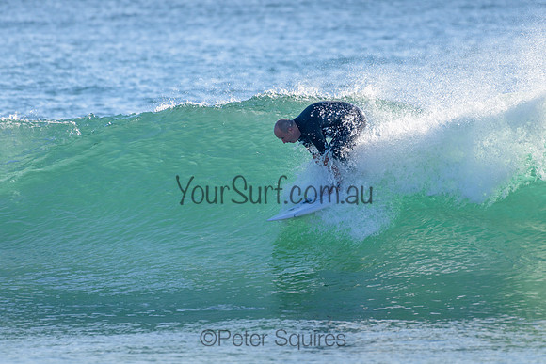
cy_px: 173
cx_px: 296
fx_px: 9299
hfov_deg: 3.4
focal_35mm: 613
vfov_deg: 2.2
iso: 180
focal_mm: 500
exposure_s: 1/2000
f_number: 5.6
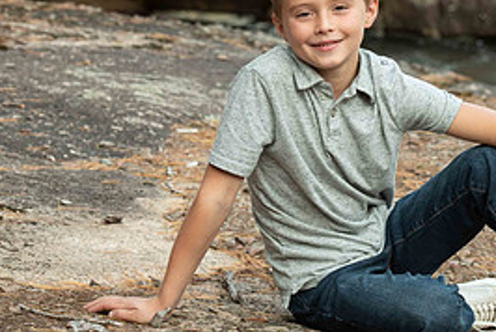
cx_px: 403
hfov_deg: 10.4
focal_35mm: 196
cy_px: 55
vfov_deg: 7.0
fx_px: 2703
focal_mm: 90
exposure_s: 1/200
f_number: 6.3
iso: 640
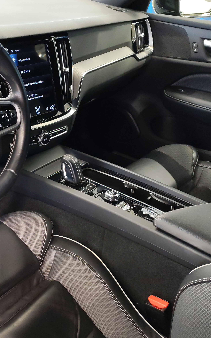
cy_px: 170
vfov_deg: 42.6
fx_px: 432
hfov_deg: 26.2
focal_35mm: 47
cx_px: 8
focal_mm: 6.12
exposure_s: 1/50
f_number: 1.9
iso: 1600
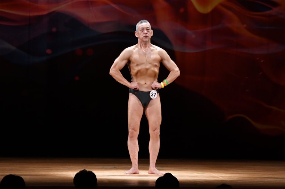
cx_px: 142
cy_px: 94
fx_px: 1717
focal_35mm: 217
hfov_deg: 9.5
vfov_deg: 6.3
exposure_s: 1/400
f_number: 5.6
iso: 3200
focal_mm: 145
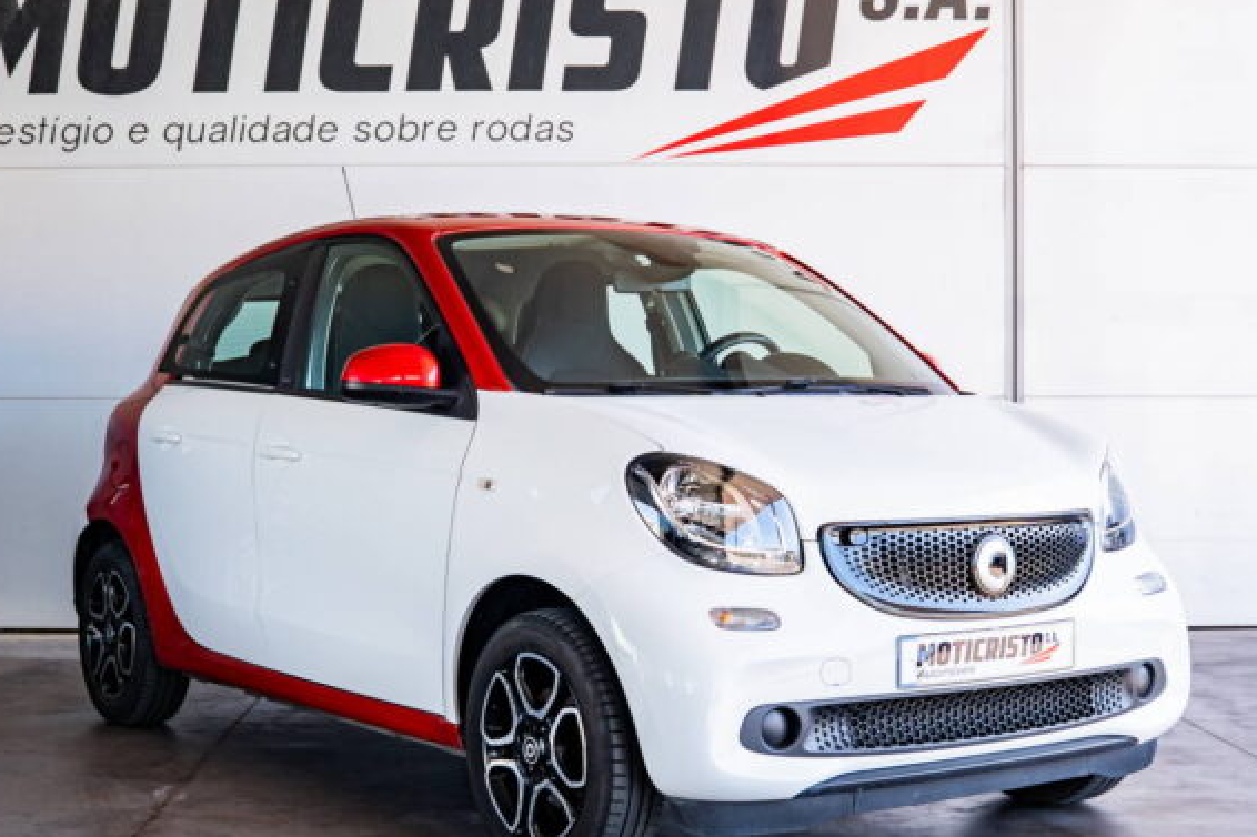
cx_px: 537
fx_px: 1990
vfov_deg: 23.8
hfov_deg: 35.0
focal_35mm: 57
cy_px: 451
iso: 320
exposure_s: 1/250
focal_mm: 28
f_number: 4
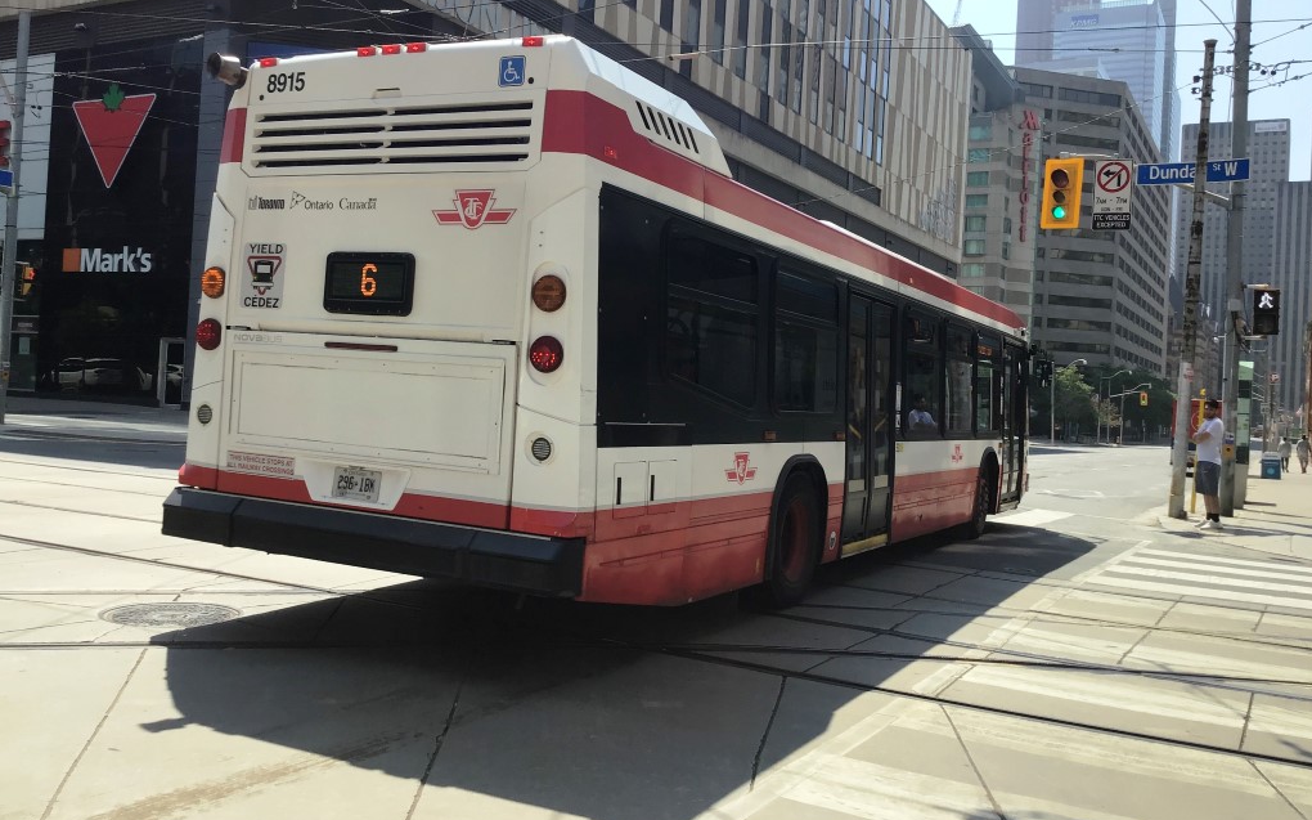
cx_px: 657
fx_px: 1180
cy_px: 362
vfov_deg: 38.2
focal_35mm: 33
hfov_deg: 58.2
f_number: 2.4
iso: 25
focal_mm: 3.3
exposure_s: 1/867
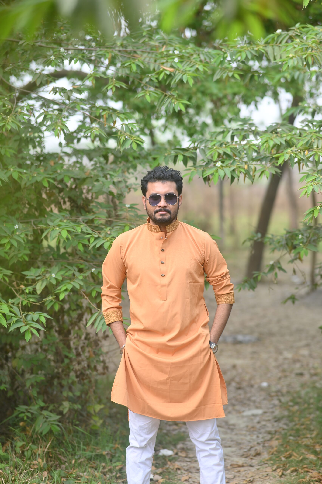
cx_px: 161
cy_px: 242
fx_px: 1142
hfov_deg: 16.0
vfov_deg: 23.9
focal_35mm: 85
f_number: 2
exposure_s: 1/640
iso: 160
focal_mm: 85
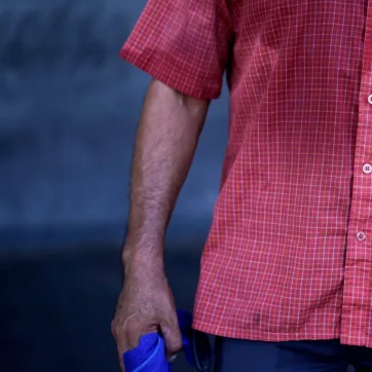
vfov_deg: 19.7
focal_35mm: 88
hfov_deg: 19.5
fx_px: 1070
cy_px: 150
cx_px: 311
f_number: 1.2
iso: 100
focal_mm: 50
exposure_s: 1/1600
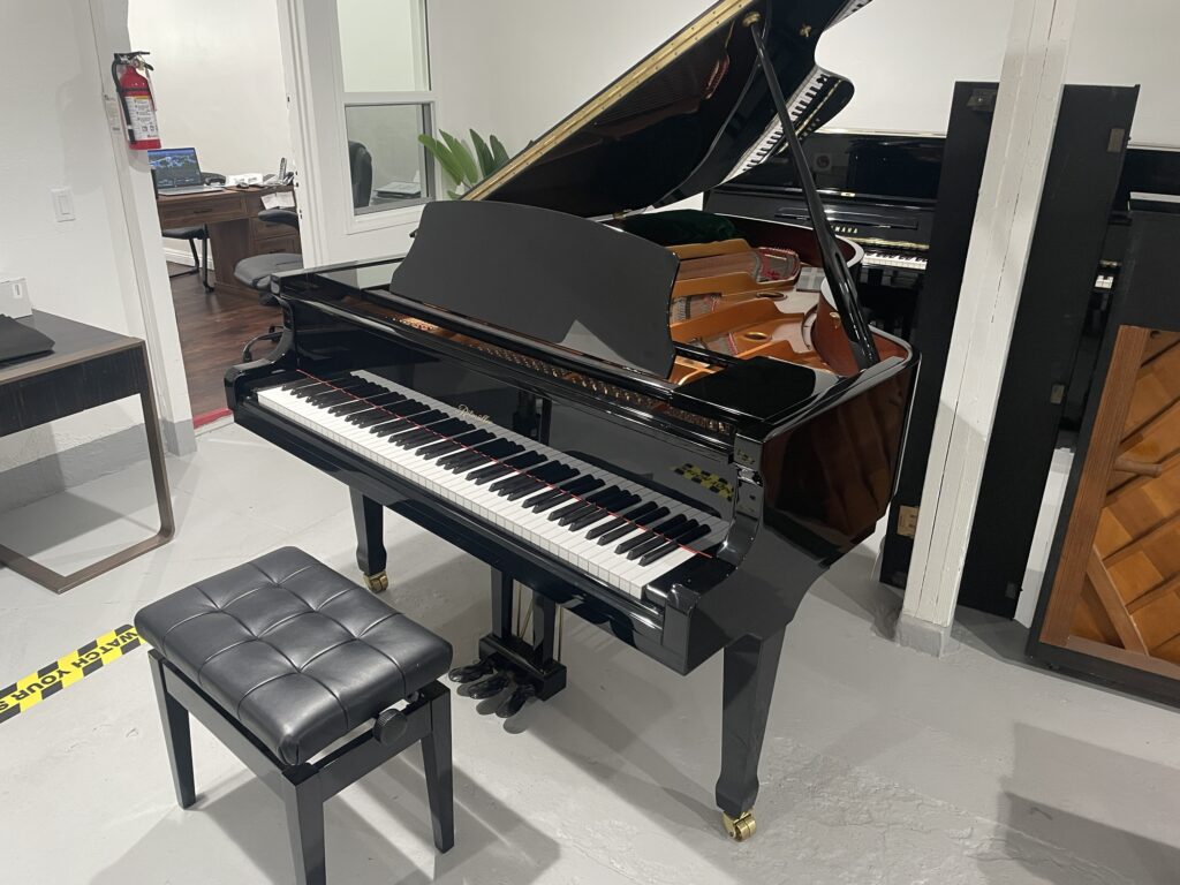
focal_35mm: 26
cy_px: 442
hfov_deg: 67.3
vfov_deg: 53.1
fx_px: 886
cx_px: 590
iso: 320
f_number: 1.6
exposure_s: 1/60
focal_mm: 4.2
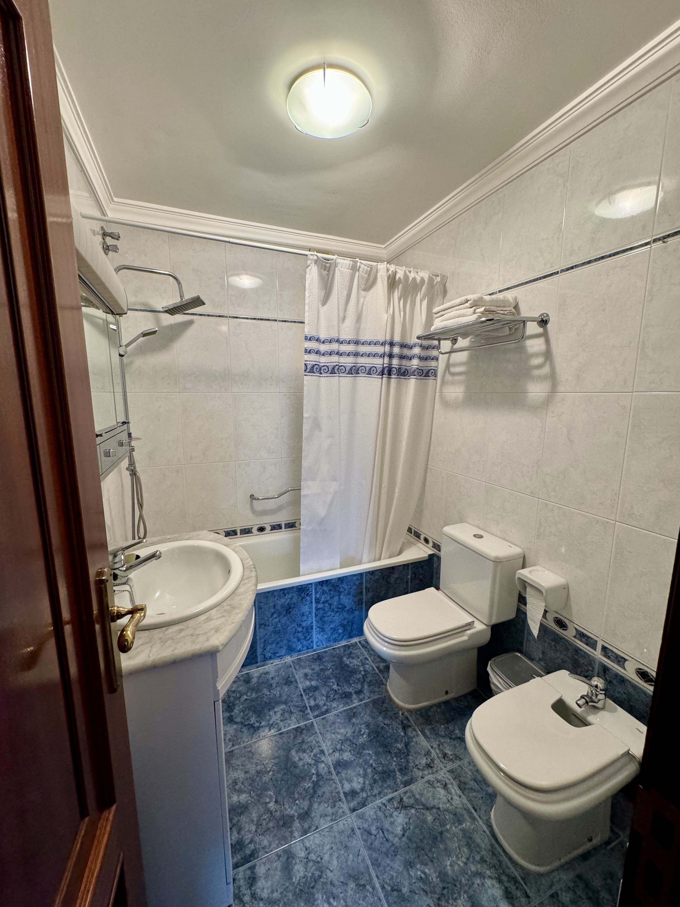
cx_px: 340
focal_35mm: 14
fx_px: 367
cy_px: 454
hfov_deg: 85.7
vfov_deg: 102.1
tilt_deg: -10.2
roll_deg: -0.1
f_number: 2.2
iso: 250
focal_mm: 2.22
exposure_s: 1/100
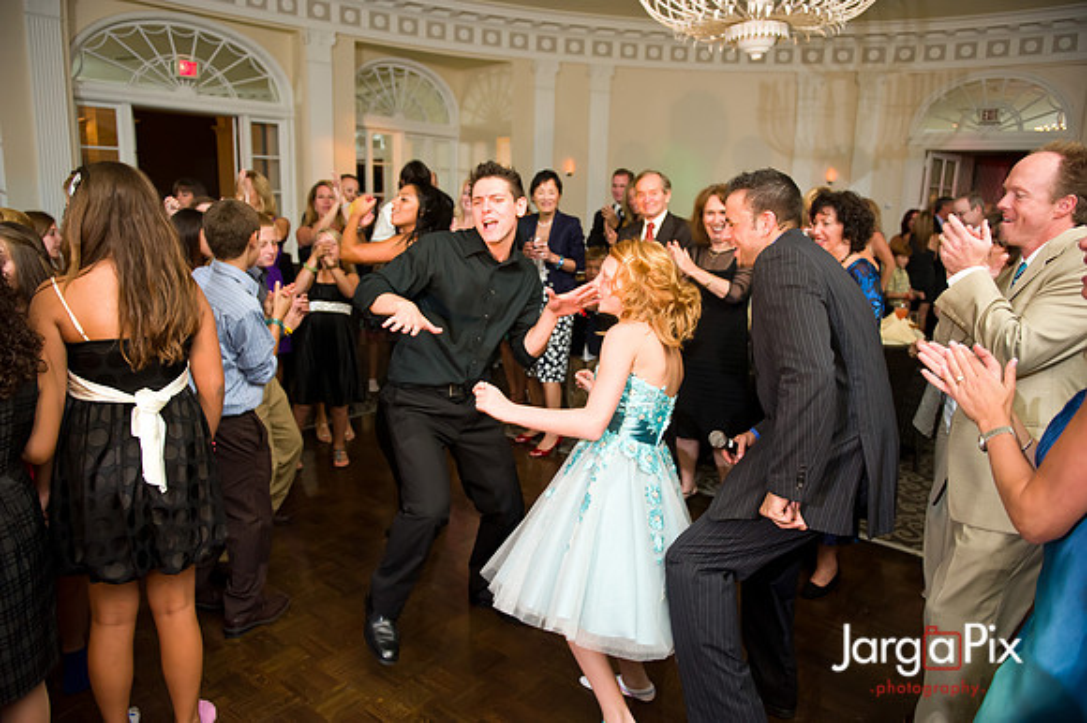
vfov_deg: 53.1
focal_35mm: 24
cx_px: 544
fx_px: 724
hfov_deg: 73.8
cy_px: 362
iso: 1600
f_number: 3.2
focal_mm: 24
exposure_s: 1/125
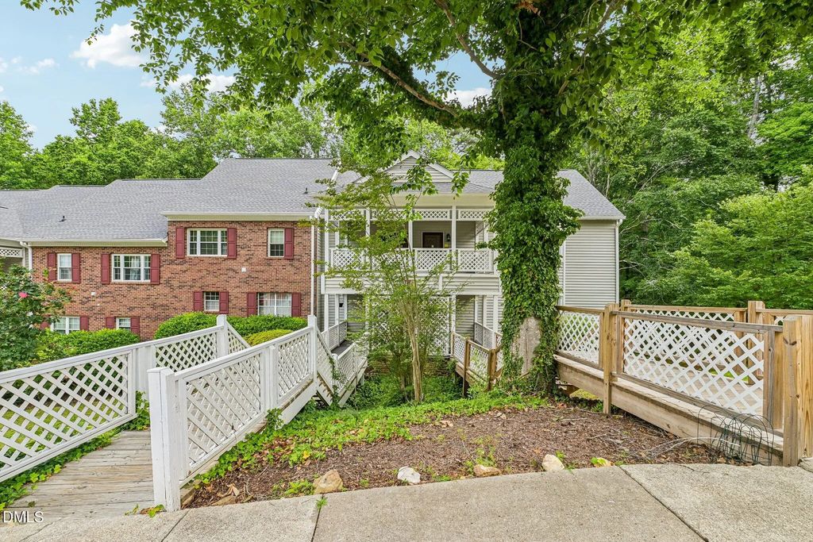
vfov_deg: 81.2
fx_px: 316
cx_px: 406
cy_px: 271
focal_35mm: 14
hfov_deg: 104.2
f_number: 9
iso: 200
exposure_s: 1/125
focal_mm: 14
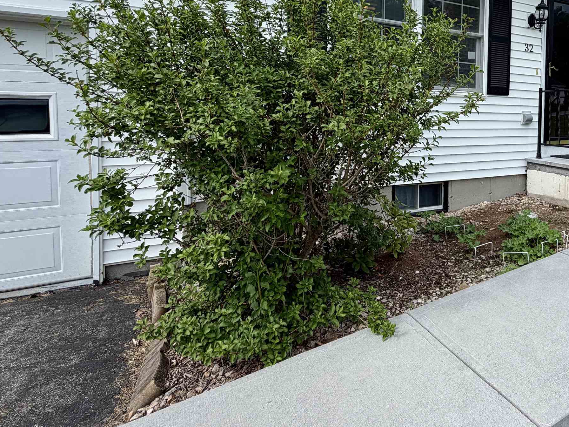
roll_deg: -0.3
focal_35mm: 24
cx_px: 419
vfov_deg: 55.3
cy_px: 133
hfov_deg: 67.5
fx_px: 394
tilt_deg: -1.2
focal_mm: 2.22
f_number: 2.2
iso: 32
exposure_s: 1/770
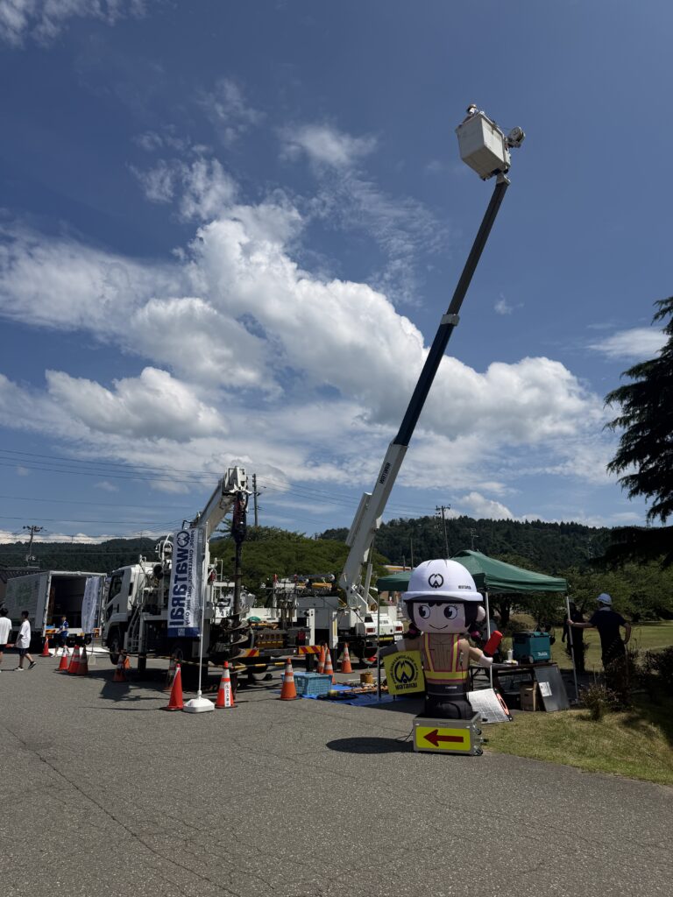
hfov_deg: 56.8
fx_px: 622
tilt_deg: +15.3
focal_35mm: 24
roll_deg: +0.8
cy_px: 448
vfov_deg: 71.6
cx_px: 336
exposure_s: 1/10309
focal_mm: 6.76
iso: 80
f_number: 1.78
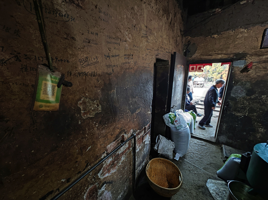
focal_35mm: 13
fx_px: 101
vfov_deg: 89.9
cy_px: 100
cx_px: 134
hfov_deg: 106.2
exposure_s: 1/25
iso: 4744
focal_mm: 2.39
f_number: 2.2
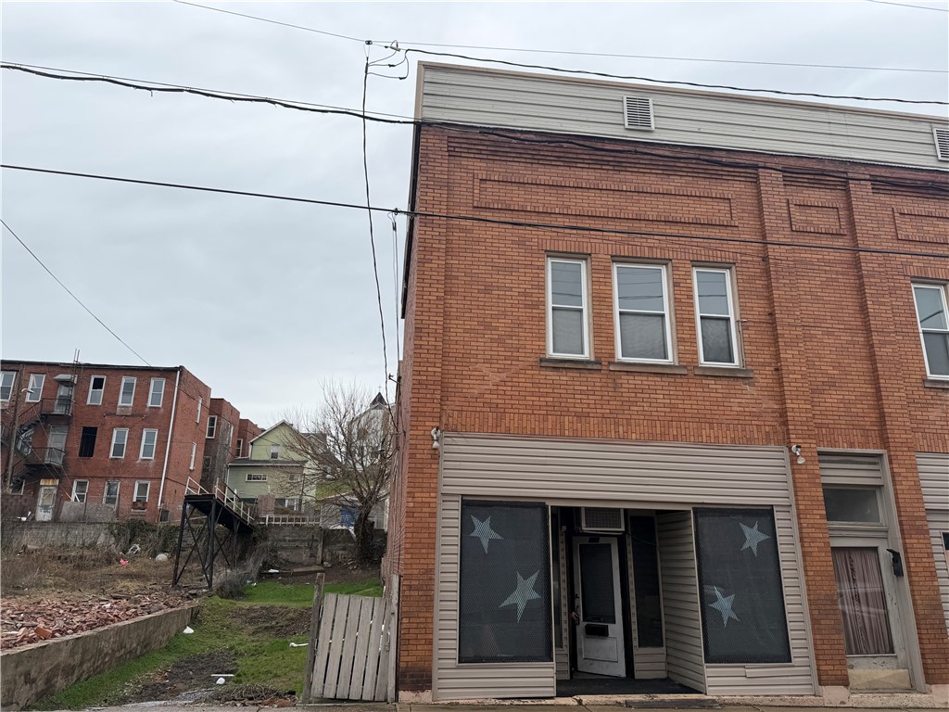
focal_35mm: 24
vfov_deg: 56.8
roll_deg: +0.6
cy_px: 356
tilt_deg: +17.2
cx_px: 474
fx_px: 658
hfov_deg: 71.6
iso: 80
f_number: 1.78
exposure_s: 1/1192
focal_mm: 6.76
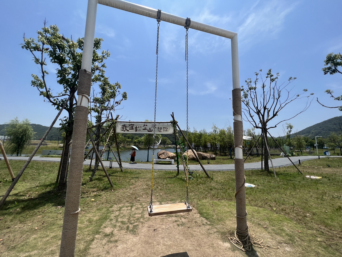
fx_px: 128
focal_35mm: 13
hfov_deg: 106.2
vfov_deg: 89.9
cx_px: 171
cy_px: 128
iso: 32
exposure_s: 1/2222
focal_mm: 1.57
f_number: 1.8
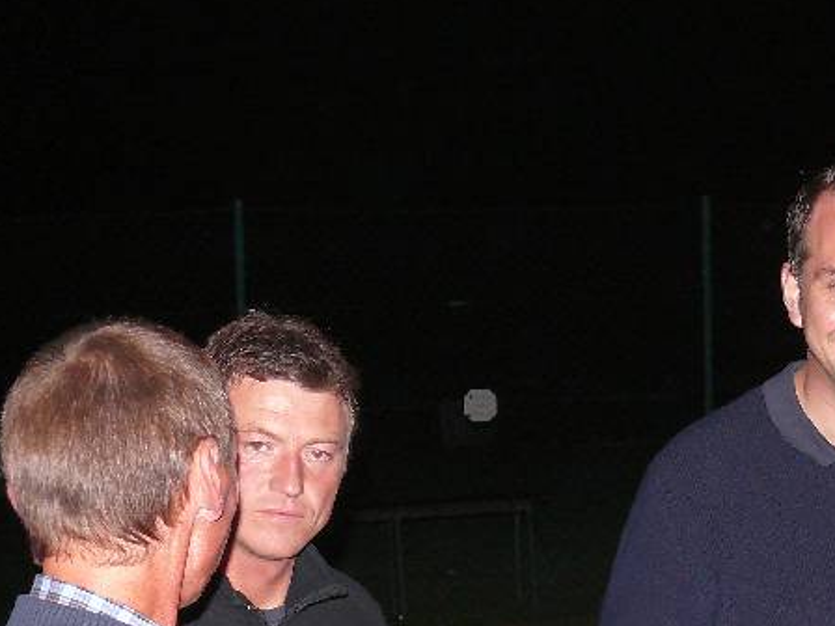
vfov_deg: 19.1
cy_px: 628
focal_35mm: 75
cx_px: 856
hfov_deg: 24.7
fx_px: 1809
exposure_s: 1/30
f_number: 2.8
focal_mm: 7.4
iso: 160
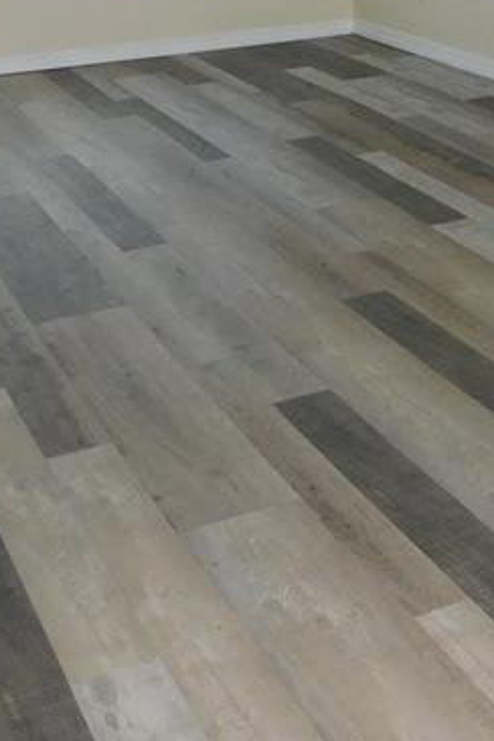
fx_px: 1379
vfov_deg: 28.8
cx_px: 496
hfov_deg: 19.7
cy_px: 69
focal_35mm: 67
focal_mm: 4
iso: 200
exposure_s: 1/30
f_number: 3
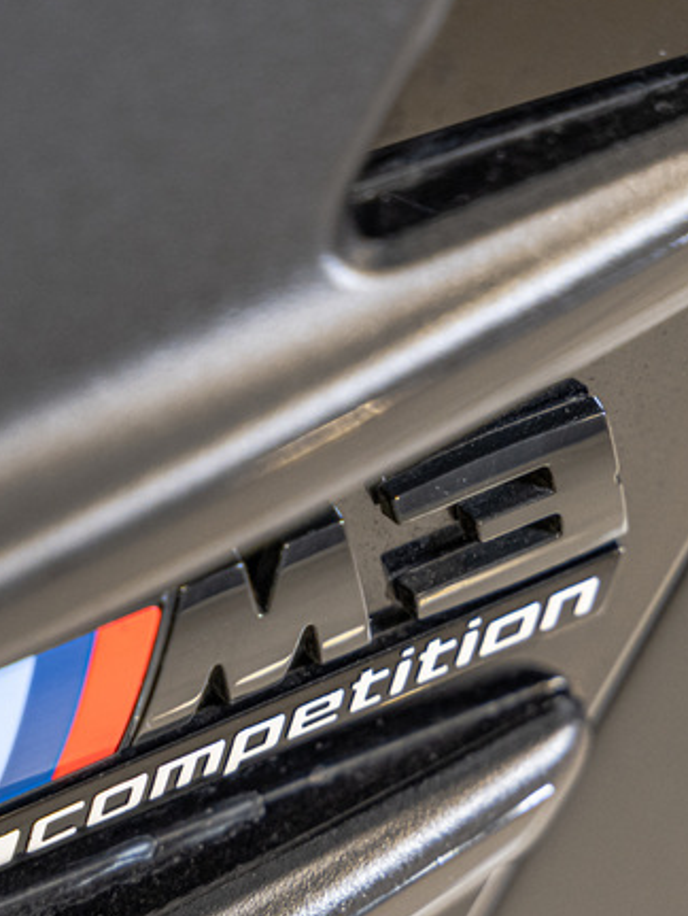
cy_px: 608
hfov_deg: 8.7
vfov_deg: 11.5
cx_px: 394
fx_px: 4525
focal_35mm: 171
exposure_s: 1/125
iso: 1600
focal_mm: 75
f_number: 2.8
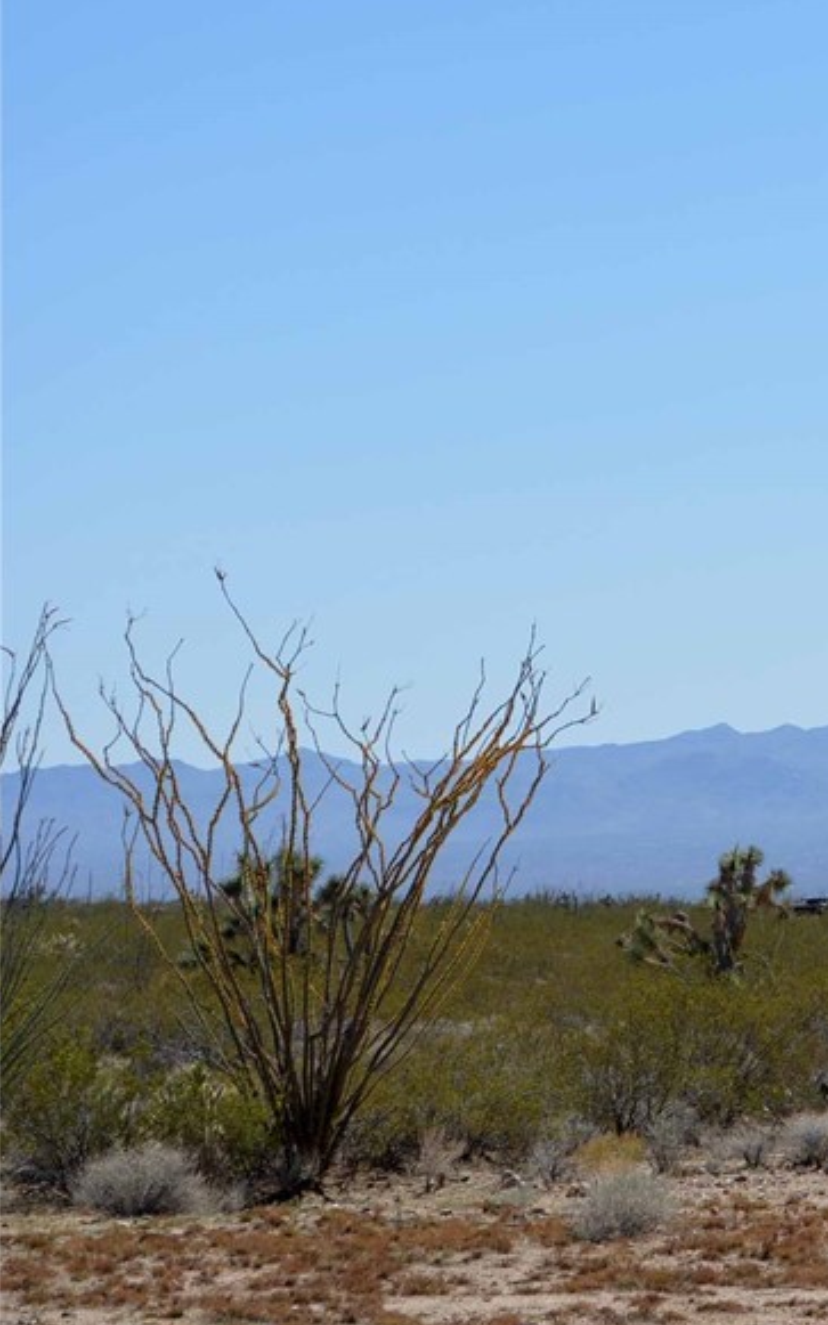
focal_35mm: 157
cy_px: 712
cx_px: 1234
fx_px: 5668
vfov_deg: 13.3
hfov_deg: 8.2
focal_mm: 55
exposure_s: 1/320
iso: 100
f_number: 9
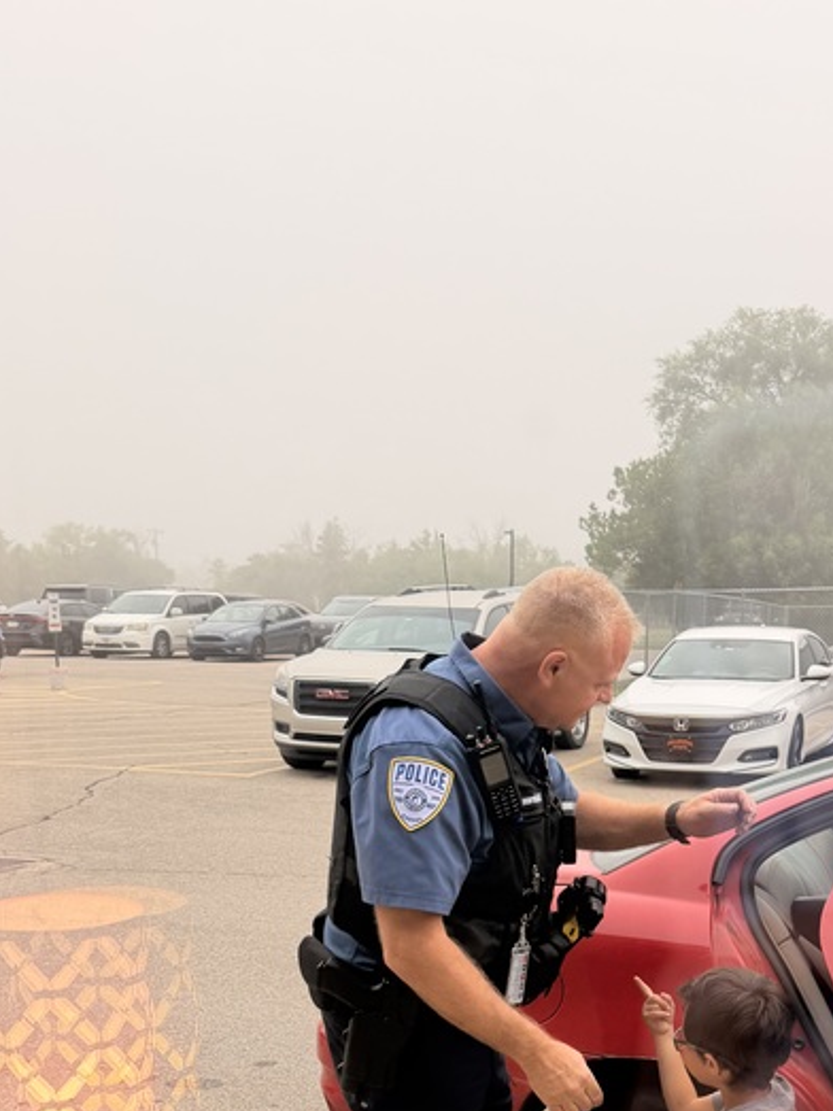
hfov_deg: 30.4
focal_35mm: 47
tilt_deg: -11.5
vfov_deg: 38.3
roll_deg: -1.4
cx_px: 608
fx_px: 1509
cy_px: 952
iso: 64
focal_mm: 6.76
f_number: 1.78
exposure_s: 1/214
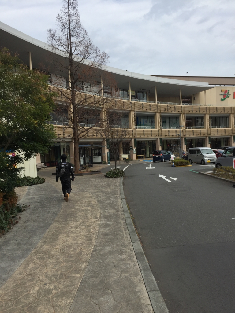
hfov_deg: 48.2
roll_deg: +2.3
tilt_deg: -3.0
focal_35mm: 29
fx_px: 262
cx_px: 118
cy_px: 156
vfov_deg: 61.7
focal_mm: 4.15
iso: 32
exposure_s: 1/1199
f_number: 2.2
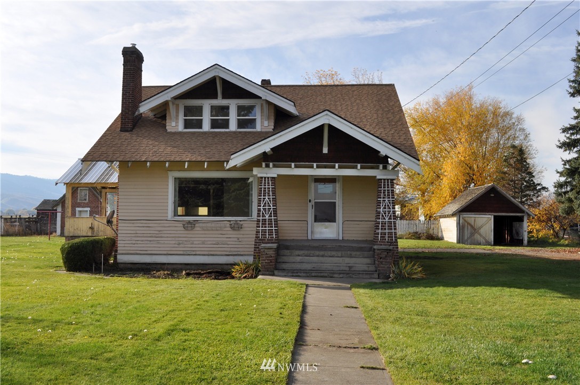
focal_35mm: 39
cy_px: 192
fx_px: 627
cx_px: 290
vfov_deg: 34.1
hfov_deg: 49.6
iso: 200
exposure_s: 1/320
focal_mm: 26
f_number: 9
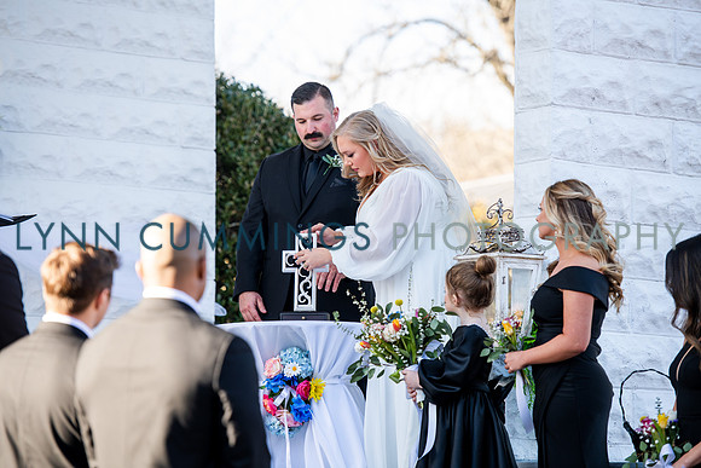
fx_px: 3116
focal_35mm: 160
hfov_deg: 12.8
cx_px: 350
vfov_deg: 8.6
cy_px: 234
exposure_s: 1/250
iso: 200
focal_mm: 160
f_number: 3.5
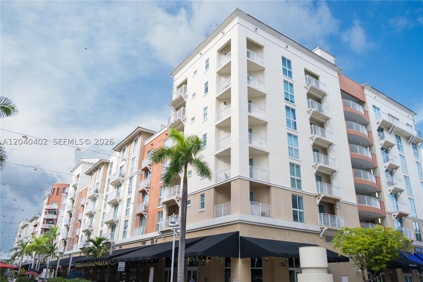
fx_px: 317
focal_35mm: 27
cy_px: 141
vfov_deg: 47.9
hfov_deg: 67.4
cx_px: 212
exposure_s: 1/200
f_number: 4
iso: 160
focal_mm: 18
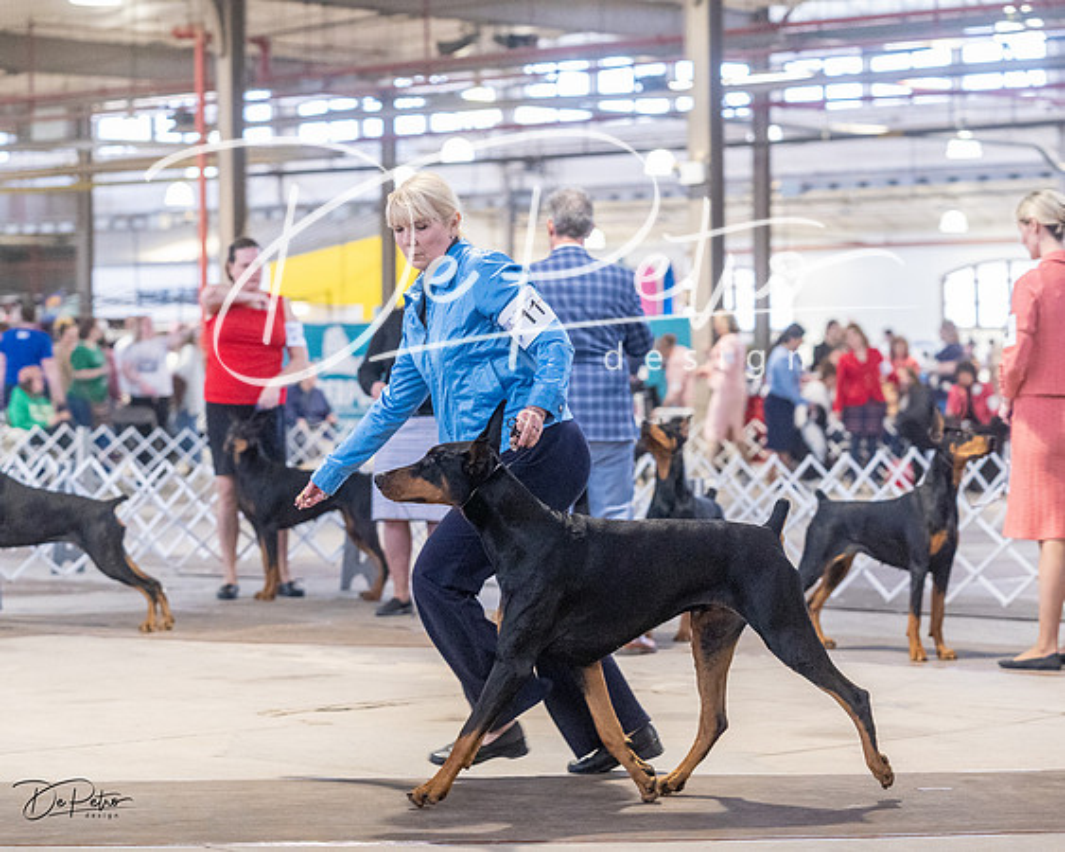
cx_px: 532
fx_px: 3265
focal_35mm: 104
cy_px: 426
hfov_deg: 18.5
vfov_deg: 14.9
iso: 6400
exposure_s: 1/320
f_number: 3.5
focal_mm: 92
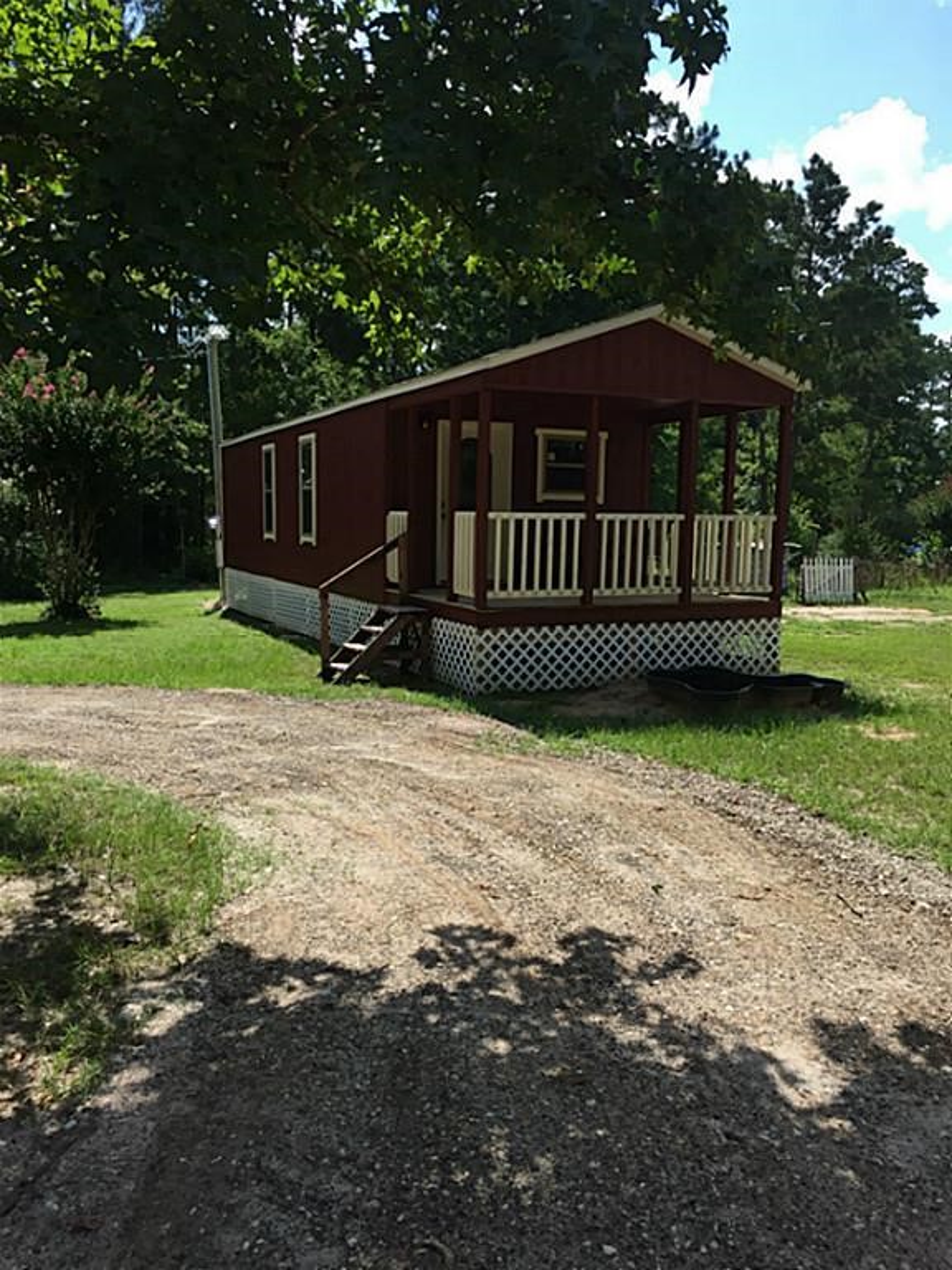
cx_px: 476
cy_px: 635
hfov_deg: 48.2
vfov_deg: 61.7
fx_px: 1063
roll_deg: -0.7
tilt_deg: -4.9
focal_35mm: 29
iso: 32
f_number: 2.2
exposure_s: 1/1163
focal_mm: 4.15
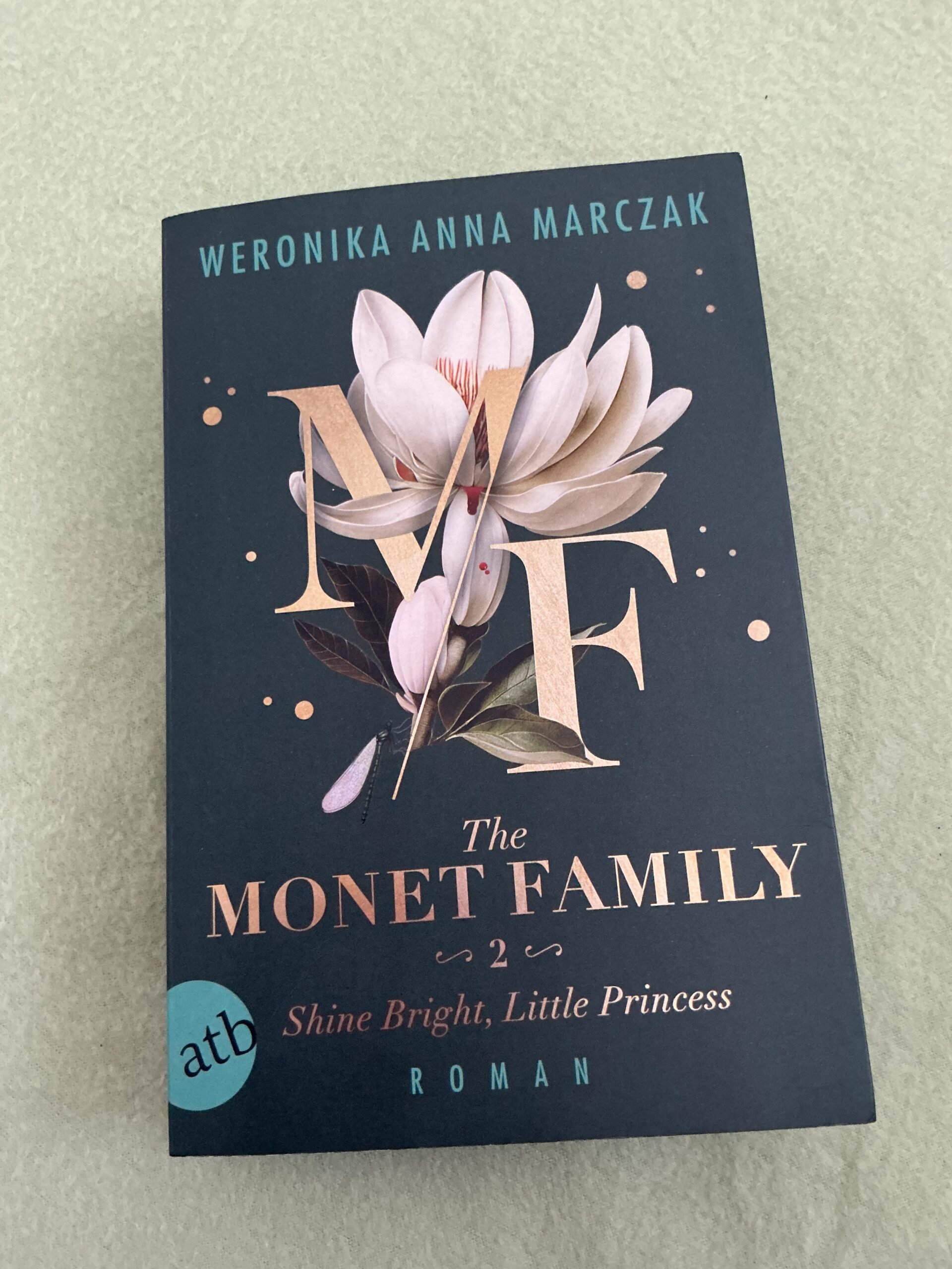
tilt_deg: -77.5
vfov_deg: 61.7
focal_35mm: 29
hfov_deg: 48.2
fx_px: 1063
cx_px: 476
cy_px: 634
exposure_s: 1/60
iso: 250
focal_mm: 3
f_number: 1.8
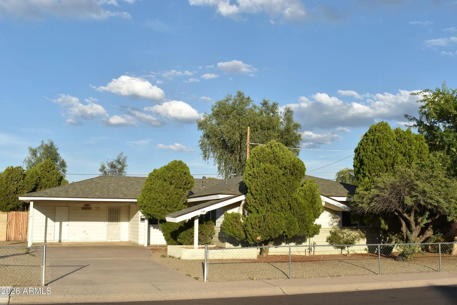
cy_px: 152
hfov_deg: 51.3
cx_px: 228
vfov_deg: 35.5
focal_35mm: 38
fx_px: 476
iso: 200
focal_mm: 25
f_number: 8
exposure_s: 1/500
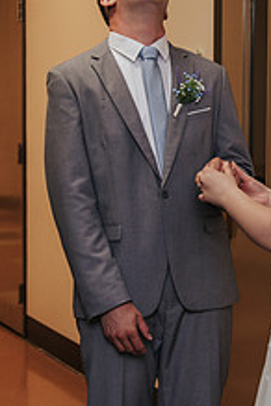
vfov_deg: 18.9
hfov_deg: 12.6
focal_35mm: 108
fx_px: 1219
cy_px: 182
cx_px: 252
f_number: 4
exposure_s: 1/200
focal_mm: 35
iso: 800
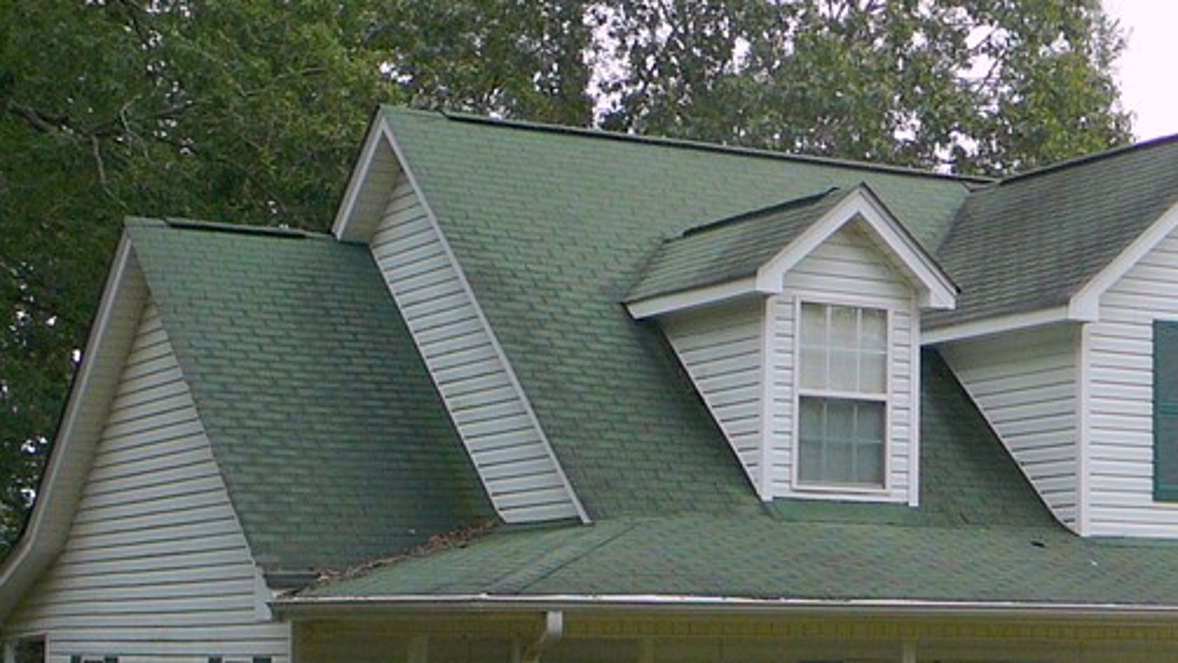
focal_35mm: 91
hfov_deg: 22.7
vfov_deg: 13.2
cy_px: 548
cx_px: 1124
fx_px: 2843
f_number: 3.1
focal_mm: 6.1
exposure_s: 1/250
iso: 80
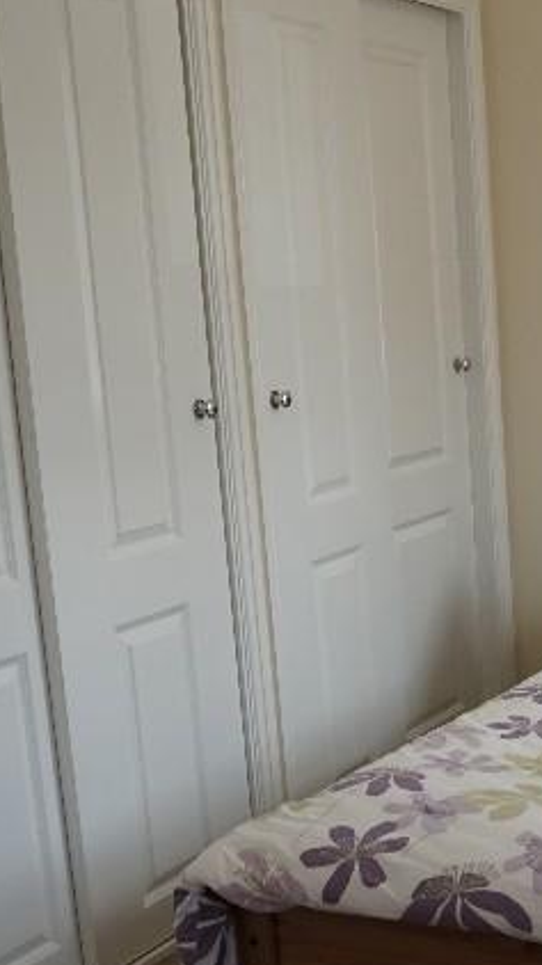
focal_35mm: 61
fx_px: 1560
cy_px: 645
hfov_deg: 19.3
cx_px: 501
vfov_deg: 34.1
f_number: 4
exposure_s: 1/160
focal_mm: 16
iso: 200
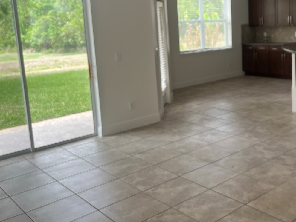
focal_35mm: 42
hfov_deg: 43.4
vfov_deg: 34.1
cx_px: 220
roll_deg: +2.0
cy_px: 76
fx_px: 359
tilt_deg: -8.7
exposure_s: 1/122
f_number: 1.6
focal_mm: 5.1
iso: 50
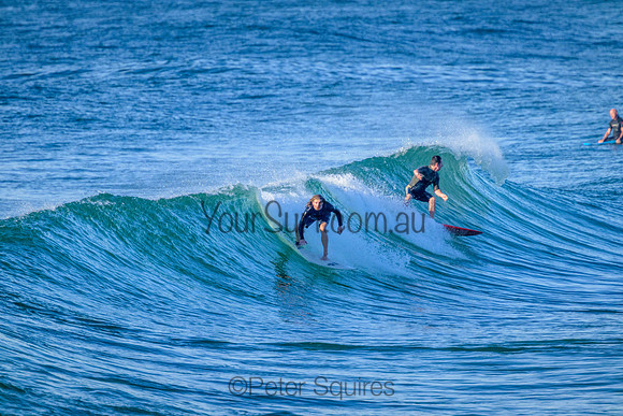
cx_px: 312
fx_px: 13847
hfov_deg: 2.6
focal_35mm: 800
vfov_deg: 1.7
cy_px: 208
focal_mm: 800
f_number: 11
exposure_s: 1/2000
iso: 1600
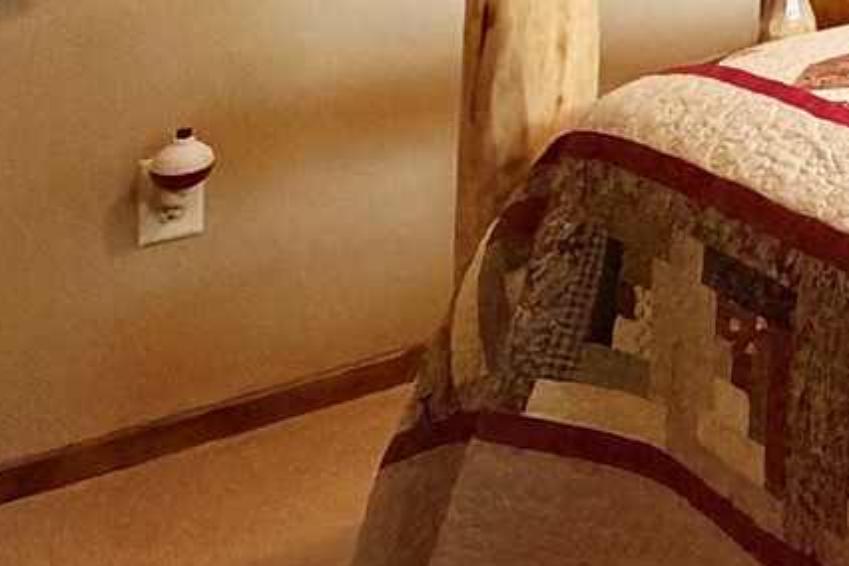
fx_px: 1651
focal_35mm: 70
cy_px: -415
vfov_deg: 16.6
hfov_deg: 21.3
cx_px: 1453
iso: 500
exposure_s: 1/60
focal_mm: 2.22
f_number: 2.2
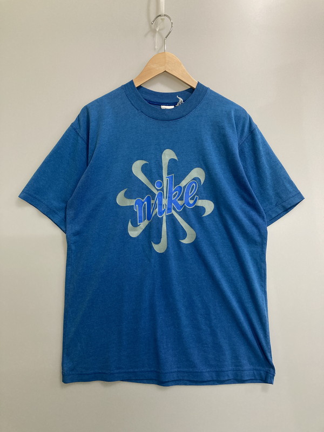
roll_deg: +0.4
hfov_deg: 49.7
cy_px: 216
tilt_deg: -19.1
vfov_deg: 63.4
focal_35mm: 28
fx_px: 349
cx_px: 162
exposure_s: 1/50
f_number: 1.8
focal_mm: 3.99
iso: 160
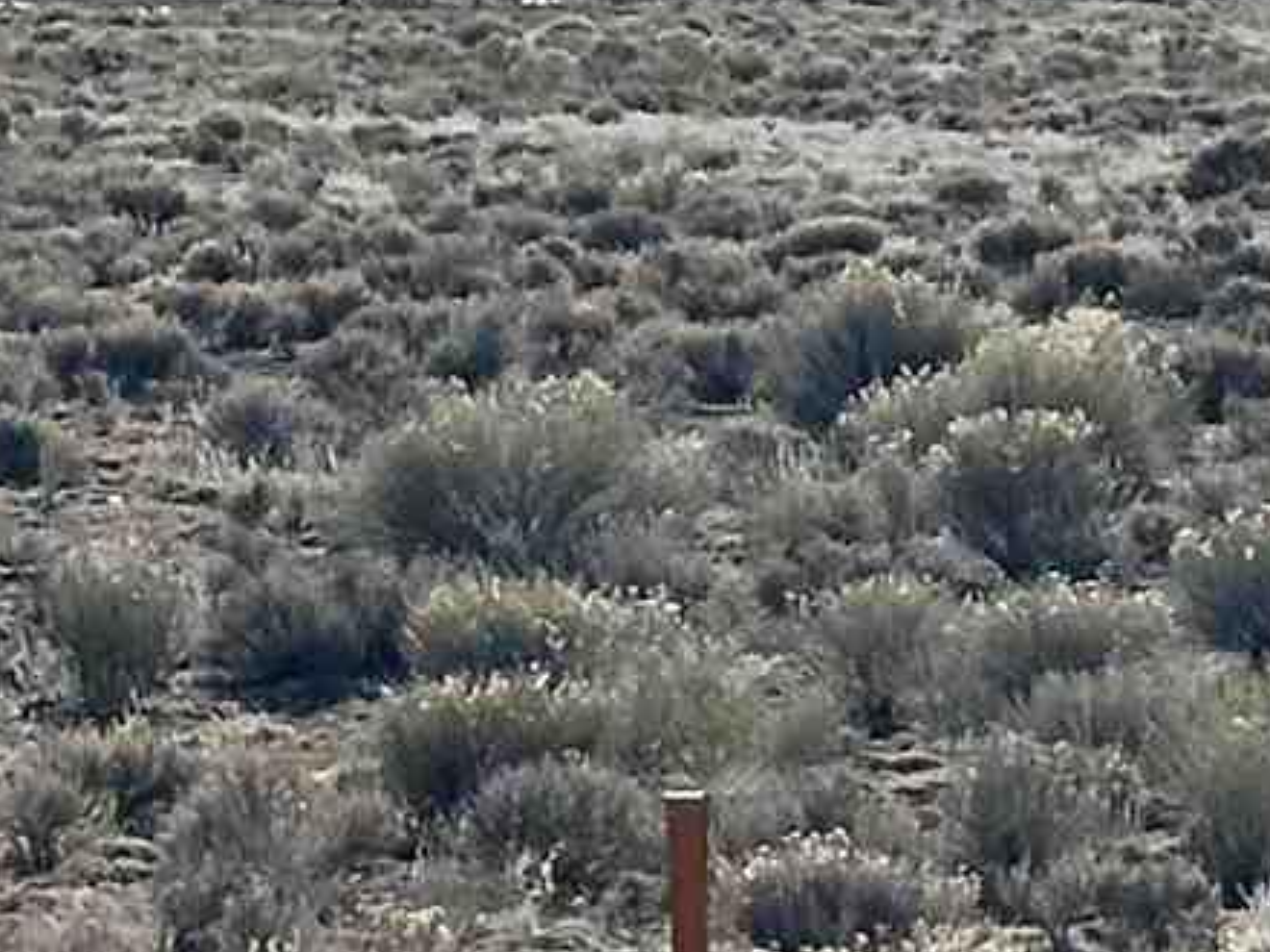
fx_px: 12291
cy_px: 606
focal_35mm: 335
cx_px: 476
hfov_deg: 5.9
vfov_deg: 4.4
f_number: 1.78
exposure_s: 1/8197
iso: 64
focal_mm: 6.86
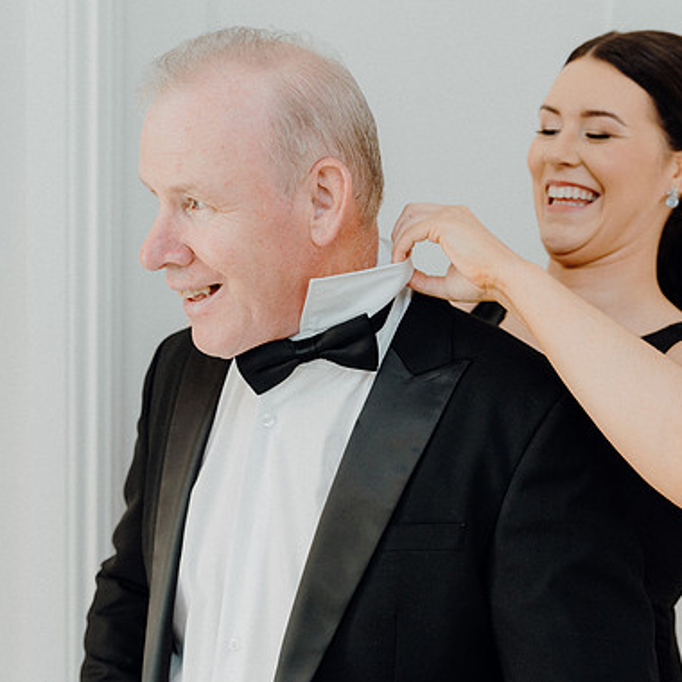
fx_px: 1360
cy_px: 338
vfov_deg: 28.2
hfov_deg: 28.0
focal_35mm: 61
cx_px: 443
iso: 1250
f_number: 3.5
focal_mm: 47
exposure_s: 1/160
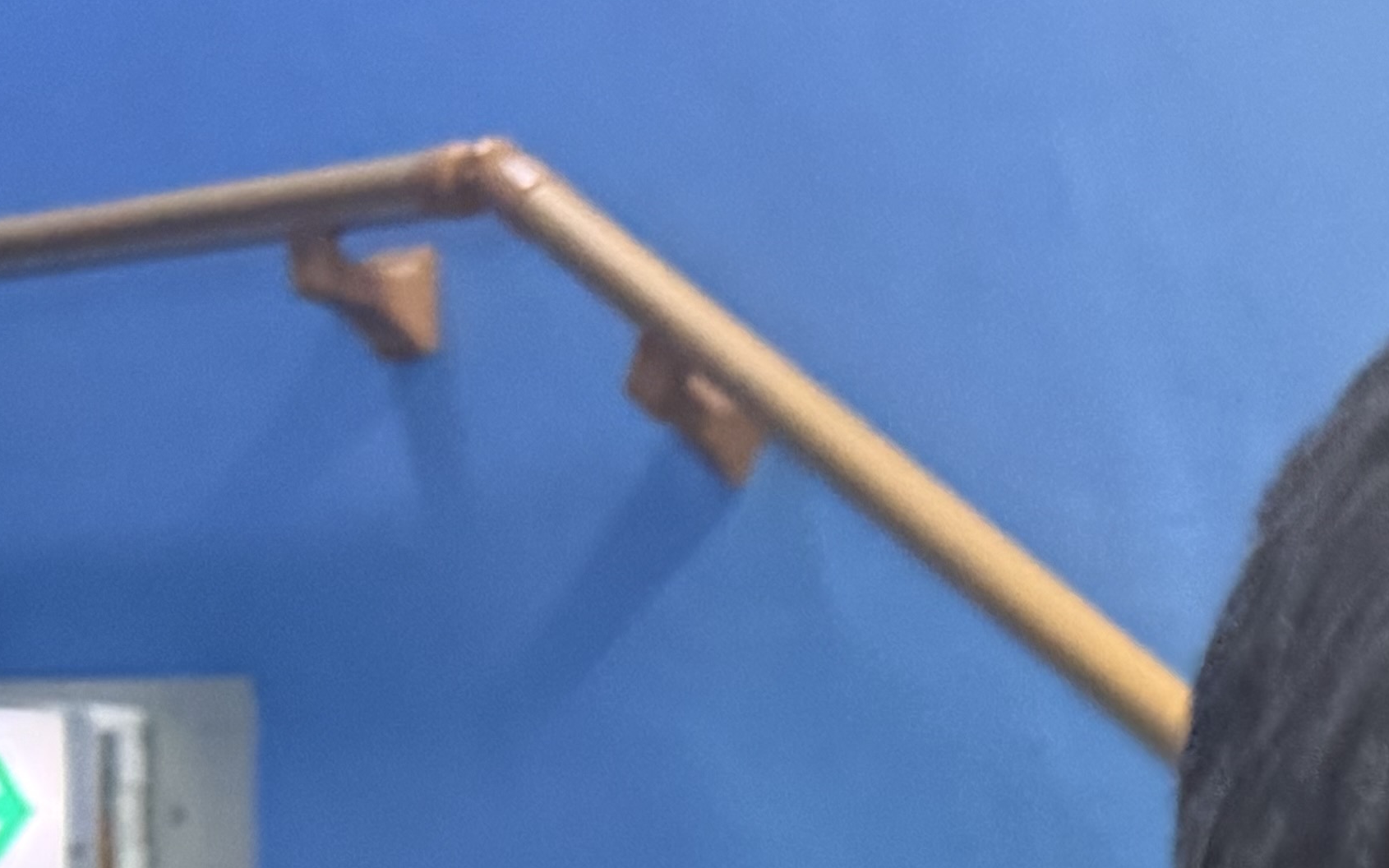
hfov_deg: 22.8
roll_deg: -1.0
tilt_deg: -2.3
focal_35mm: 86
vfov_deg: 13.5
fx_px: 3255
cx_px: 1484
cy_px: 1584
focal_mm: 6.76
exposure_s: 1/60
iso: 400
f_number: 1.78
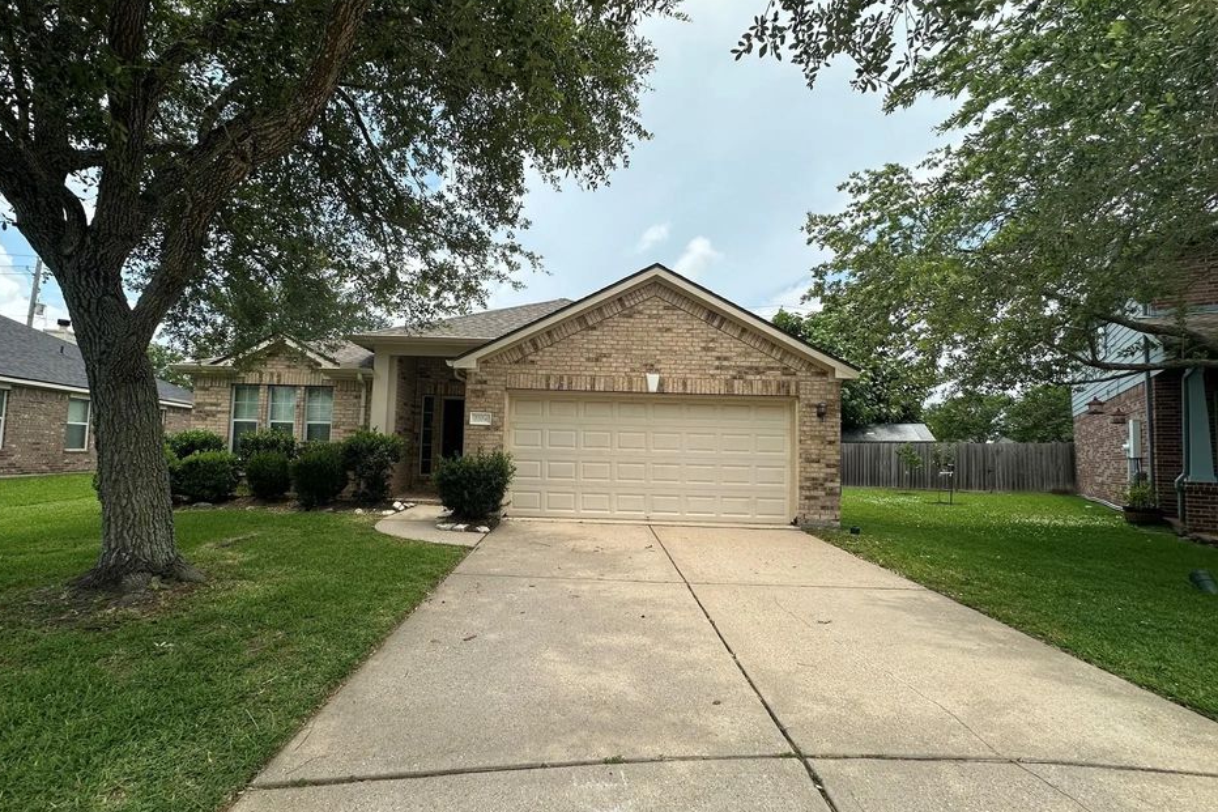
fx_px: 541
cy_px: 422
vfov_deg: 73.7
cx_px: 571
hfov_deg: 96.6
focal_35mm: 16
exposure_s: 1/1289
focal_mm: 2.22
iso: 40
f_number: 2.2
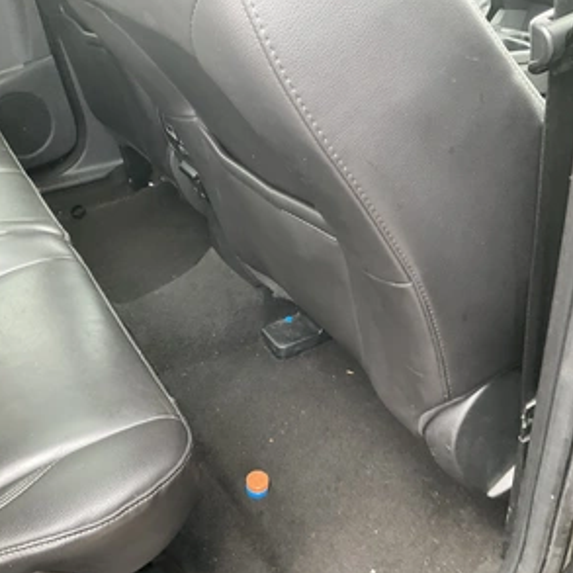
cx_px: 252
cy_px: 286
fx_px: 655
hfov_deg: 47.1
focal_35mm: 35
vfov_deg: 47.2
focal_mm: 3
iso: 200
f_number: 1.8
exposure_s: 1/60
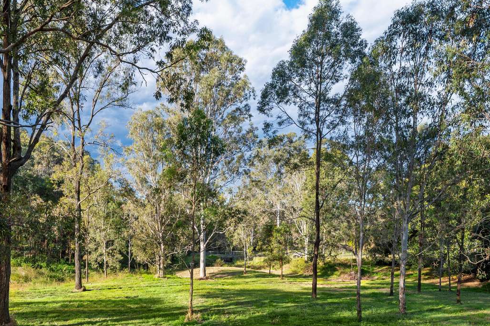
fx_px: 354
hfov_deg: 68.3
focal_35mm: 26
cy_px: 238
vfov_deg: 47.9
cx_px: 183
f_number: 11
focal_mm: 14
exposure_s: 1/125
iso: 320
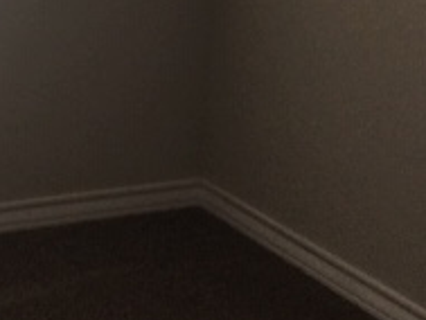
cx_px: 16
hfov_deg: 19.5
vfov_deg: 14.7
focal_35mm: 98
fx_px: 1207
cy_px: -43
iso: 40
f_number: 2.2
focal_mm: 4.15
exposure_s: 1/120
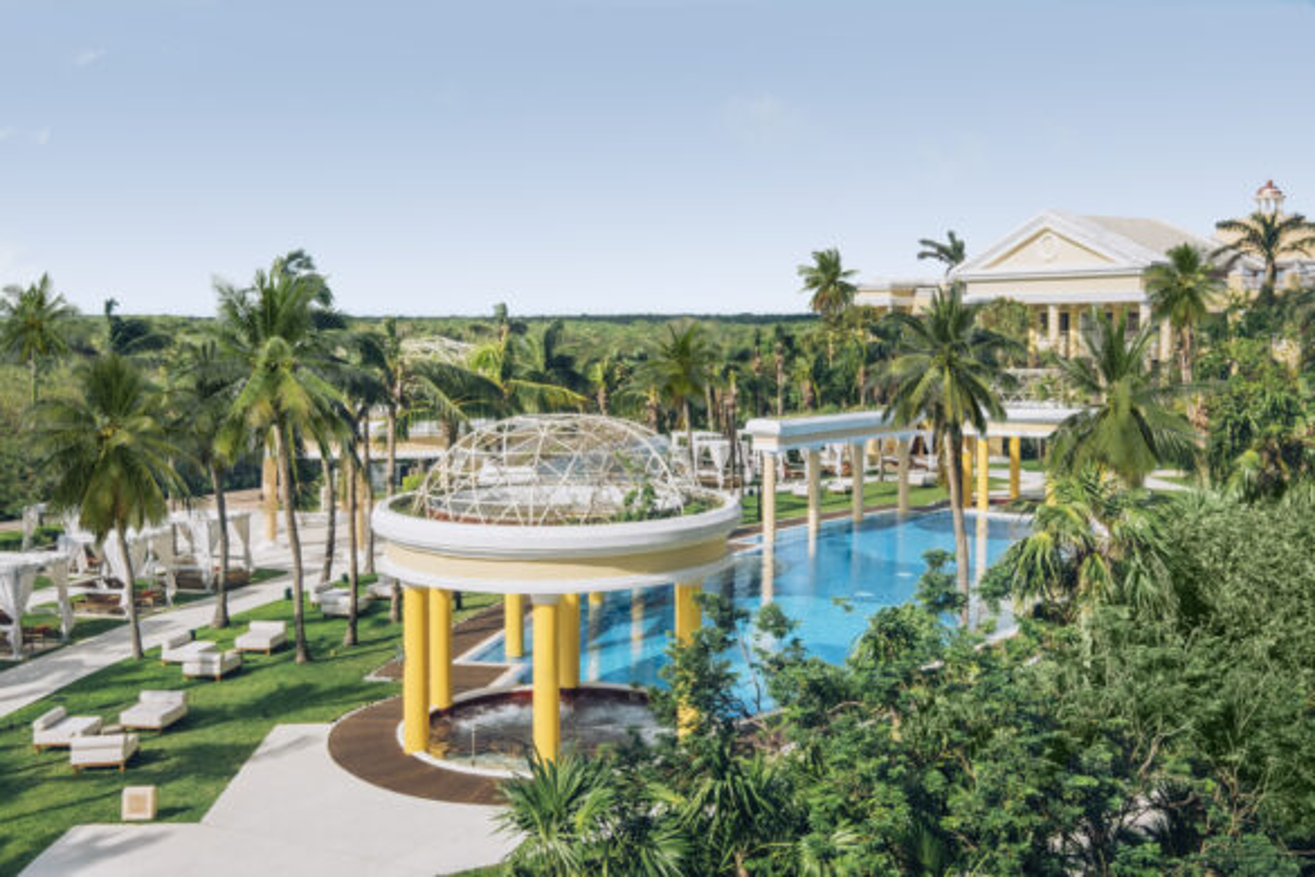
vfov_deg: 36.9
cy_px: 438
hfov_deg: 53.1
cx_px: 658
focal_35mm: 36
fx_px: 1315
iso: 400
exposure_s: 1/160
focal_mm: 24
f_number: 16
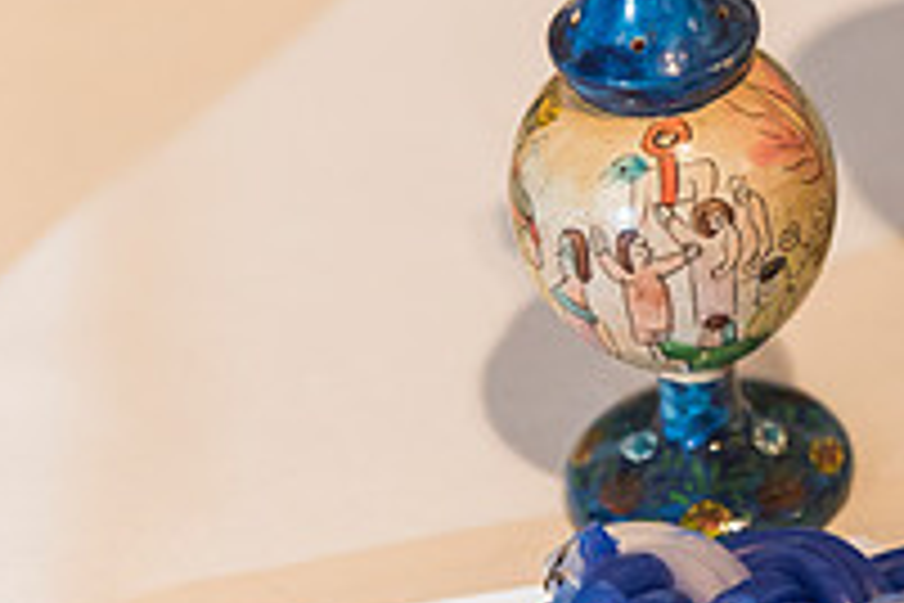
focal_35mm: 173
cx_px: 1169
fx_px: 4344
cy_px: -7
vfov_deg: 7.9
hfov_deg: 11.6
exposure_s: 1/160
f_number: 2.8
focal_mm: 60
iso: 2000
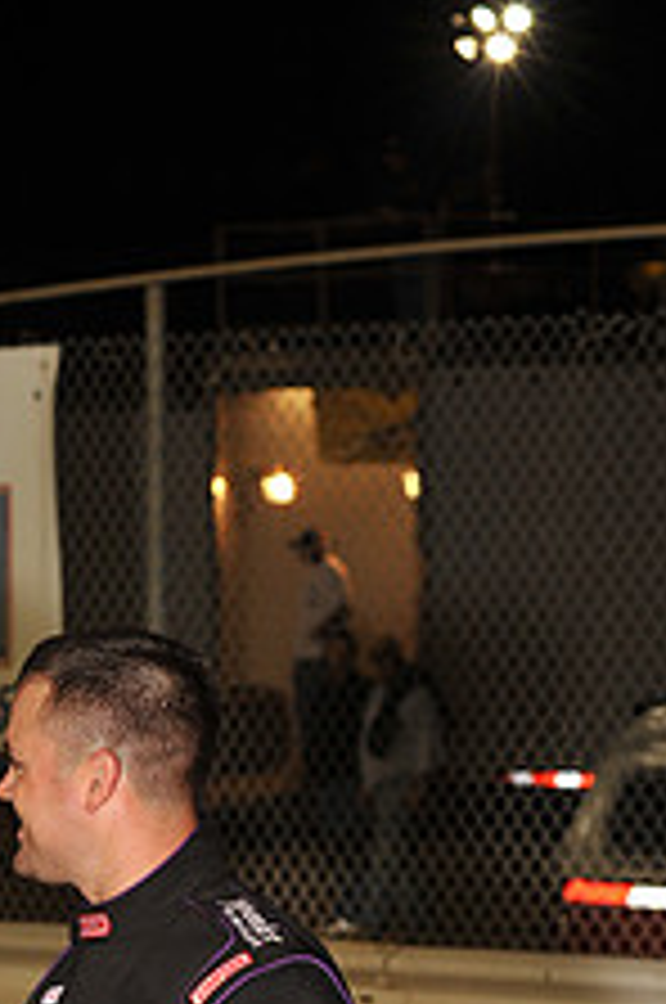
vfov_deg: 9.8
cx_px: 27
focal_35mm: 208
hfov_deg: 6.6
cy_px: 1225
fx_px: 5790
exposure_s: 1/250
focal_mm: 80
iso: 500
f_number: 6.3
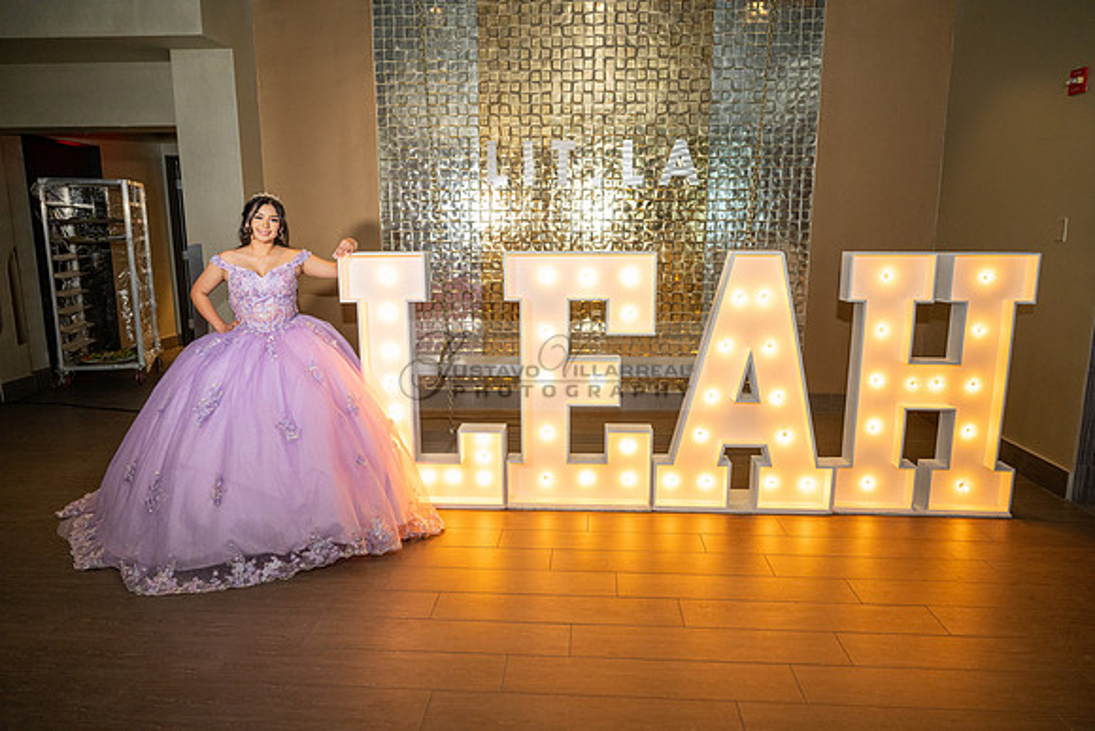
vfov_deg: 53.2
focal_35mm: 24
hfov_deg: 73.7
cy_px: 366
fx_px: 730
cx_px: 548
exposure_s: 1/125
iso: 1000
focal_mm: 24
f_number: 2.8
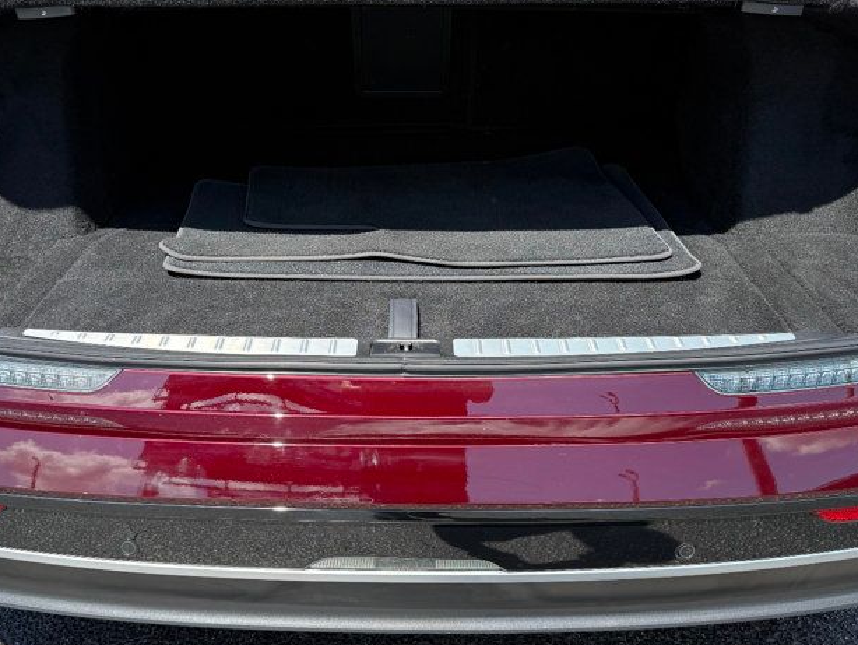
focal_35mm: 40
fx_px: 992
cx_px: 394
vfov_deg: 35.9
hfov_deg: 46.7
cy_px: 285
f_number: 1.78
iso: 80
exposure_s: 1/898
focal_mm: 6.76
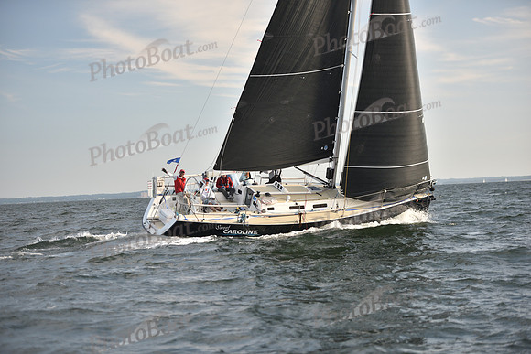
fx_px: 1402
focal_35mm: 95
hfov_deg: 21.5
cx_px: 266
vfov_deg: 14.4
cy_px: 177
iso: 250
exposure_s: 1/800
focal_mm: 95
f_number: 2.8
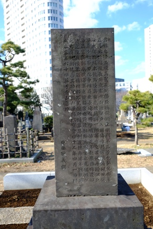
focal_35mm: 30
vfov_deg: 61.9
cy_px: 118
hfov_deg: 43.6
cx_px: 78
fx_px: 191
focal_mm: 19.6
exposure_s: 1/180
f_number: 5.6
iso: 200
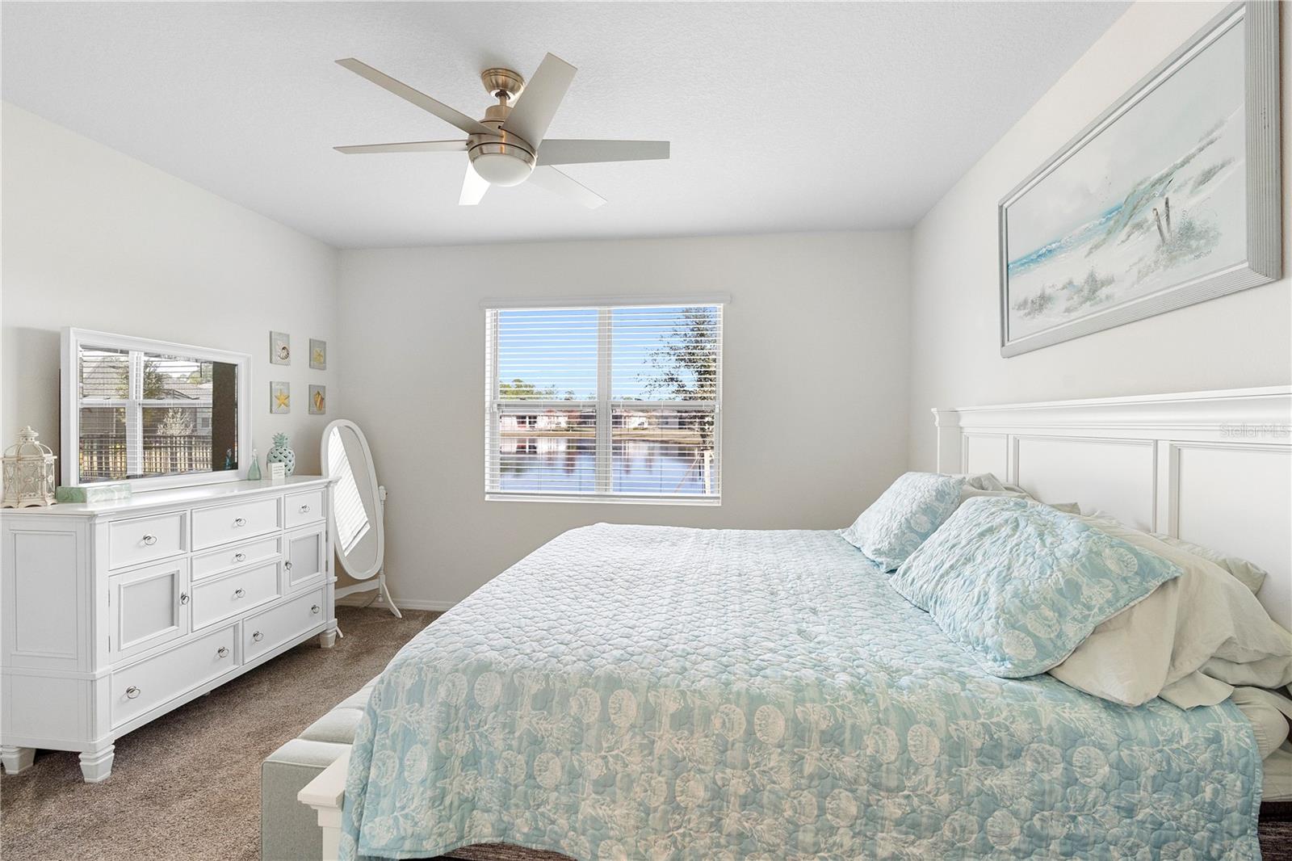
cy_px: 430
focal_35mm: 16
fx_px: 574
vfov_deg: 73.7
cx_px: 646
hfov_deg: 96.7
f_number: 8
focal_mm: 16
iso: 800
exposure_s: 1/25
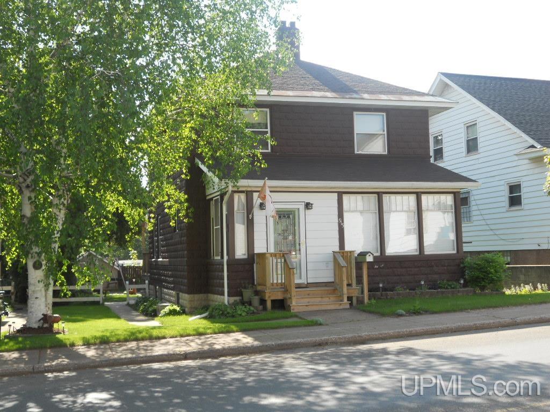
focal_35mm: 46
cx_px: 275
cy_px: 206
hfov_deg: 41.2
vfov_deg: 31.5
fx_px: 731
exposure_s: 1/160
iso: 80
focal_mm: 8.2
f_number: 4.3
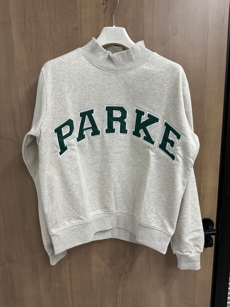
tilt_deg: -9.4
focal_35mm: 24
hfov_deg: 56.8
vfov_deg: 71.6
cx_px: 115
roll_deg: +0.6
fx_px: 213
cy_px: 154
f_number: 1.78
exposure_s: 1/50
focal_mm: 6.86
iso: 125
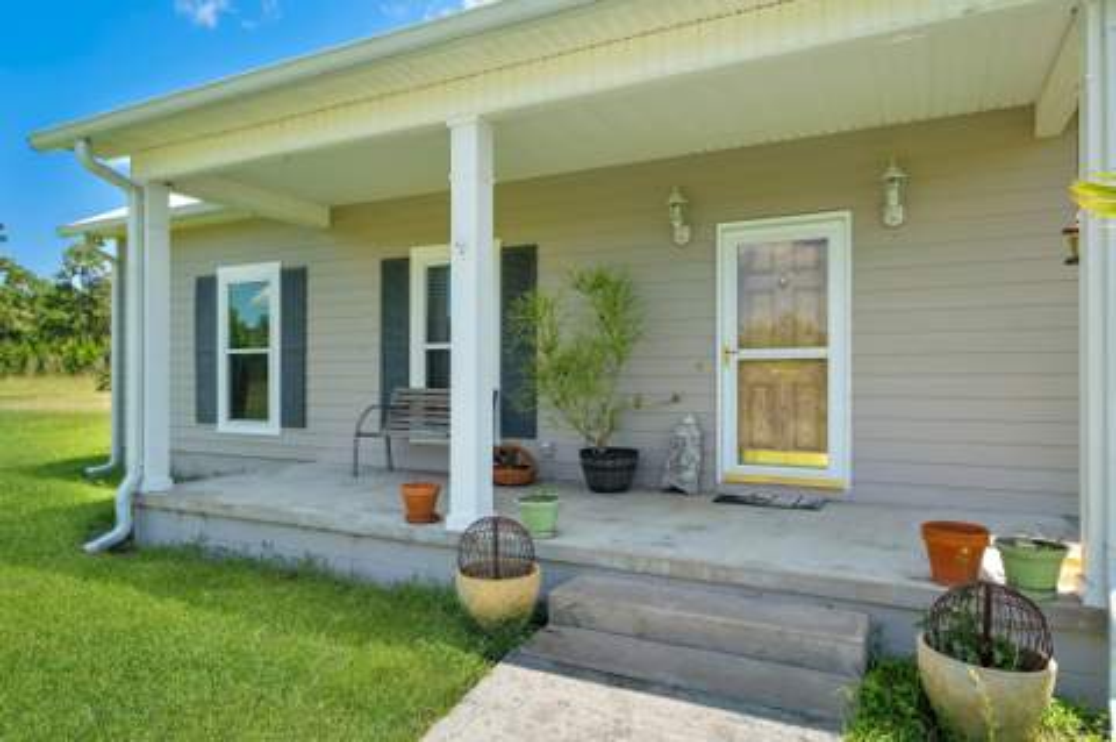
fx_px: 712
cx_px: 558
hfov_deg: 76.2
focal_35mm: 23
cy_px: 371
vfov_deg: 55.0
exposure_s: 1/500
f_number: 7.1
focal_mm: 15.1
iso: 320
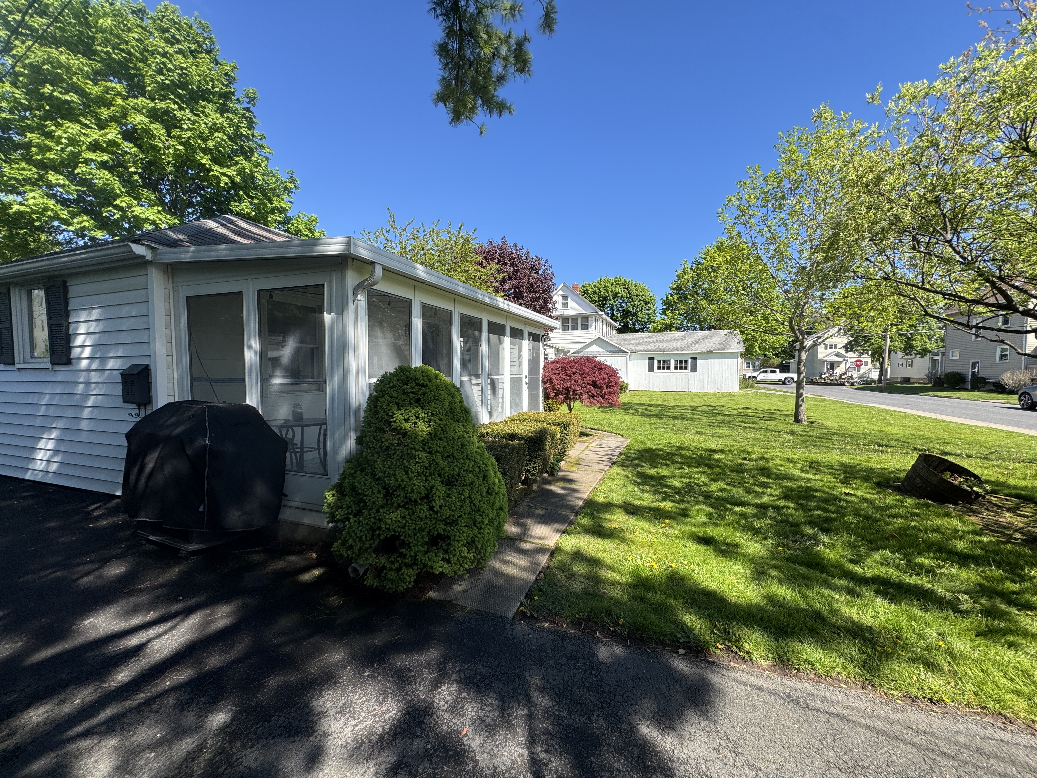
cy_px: 389
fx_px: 419
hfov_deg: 102.1
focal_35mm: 14
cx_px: 518
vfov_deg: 85.7
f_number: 2.2
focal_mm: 2.22
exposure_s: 1/921
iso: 50
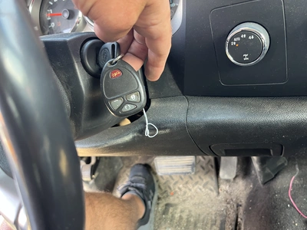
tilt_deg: -28.5
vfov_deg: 53.1
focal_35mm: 26
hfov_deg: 67.3
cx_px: 154
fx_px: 231
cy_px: 115
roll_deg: +22.6
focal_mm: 5.1
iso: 125
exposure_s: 1/60
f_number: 1.6
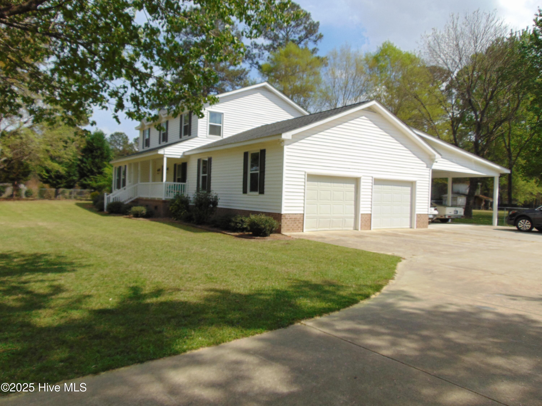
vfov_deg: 54.9
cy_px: 203
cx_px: 271
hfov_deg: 69.4
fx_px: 391
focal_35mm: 25
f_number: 7.7
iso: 80
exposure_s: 1/320
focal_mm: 4.5
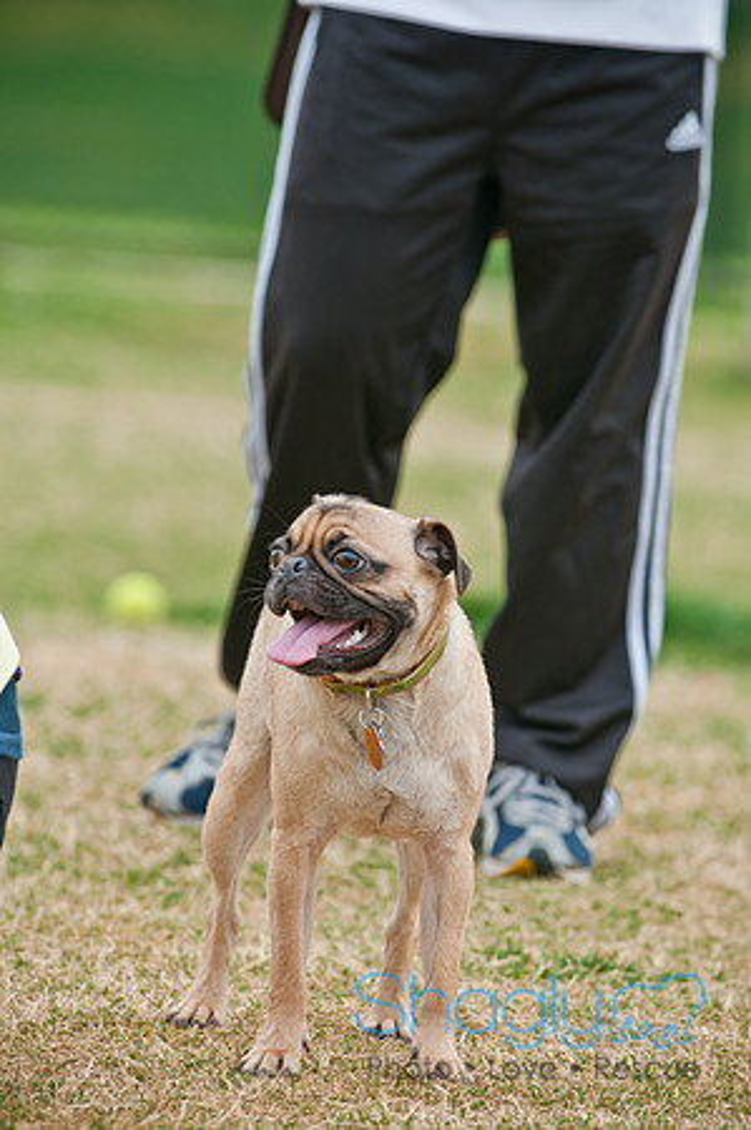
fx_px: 9409
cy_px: 565
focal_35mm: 300
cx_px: 376
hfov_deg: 4.6
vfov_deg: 6.9
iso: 200
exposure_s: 1/250
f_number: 5
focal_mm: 200
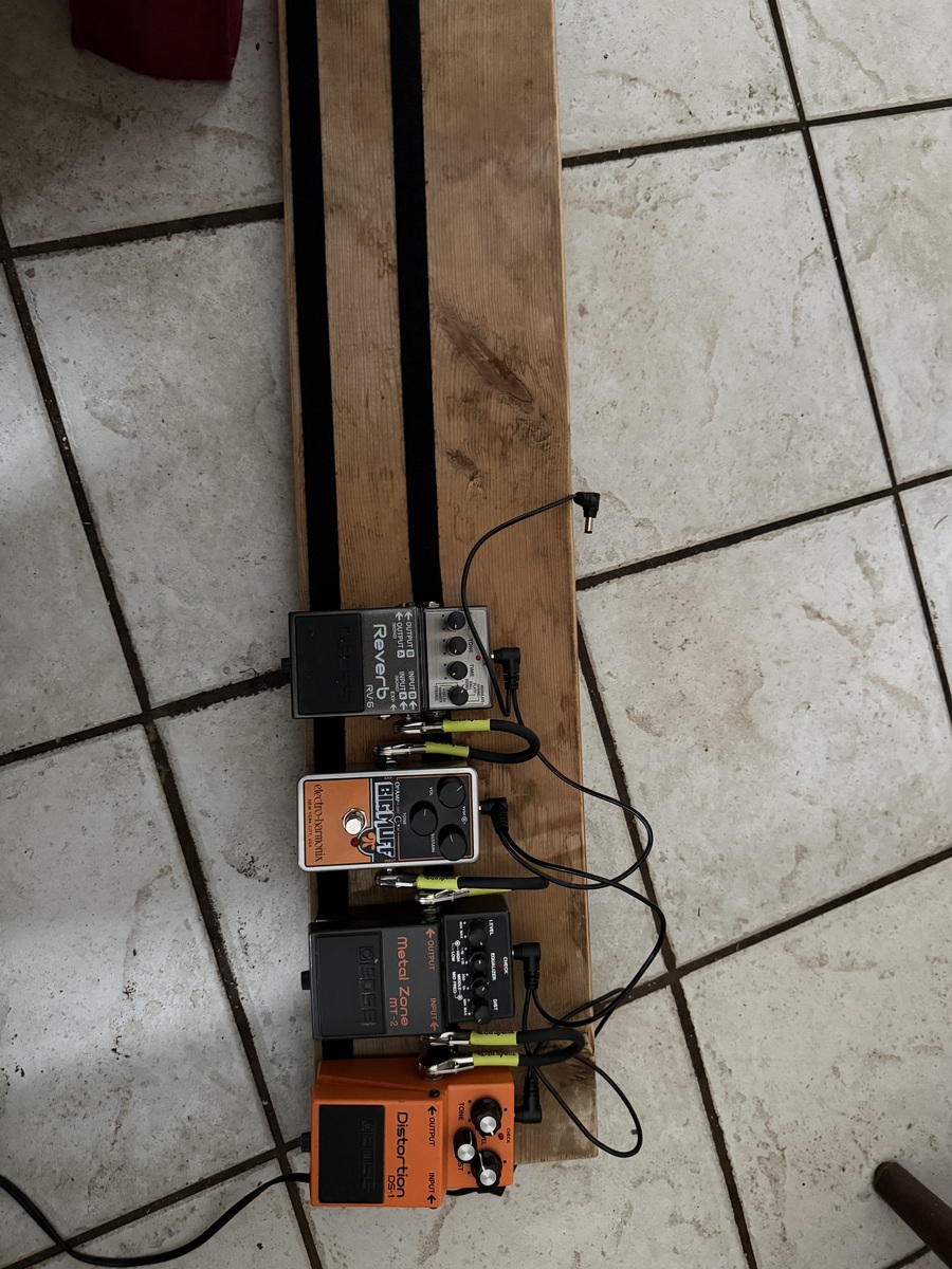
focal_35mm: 24
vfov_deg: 71.6
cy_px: 634
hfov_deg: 56.8
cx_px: 476
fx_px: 880
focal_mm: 6.76
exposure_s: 1/30
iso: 1000
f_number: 1.78
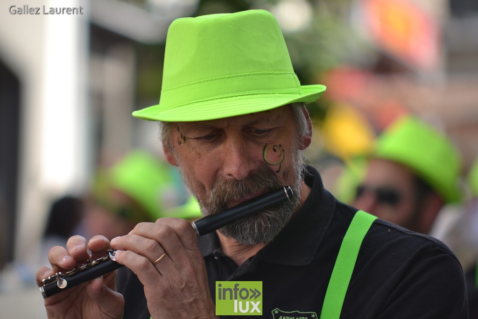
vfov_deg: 6.1
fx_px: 2988
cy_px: 160
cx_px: 239
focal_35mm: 225
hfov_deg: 9.1
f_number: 2.8
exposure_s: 1/500
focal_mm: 150
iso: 100
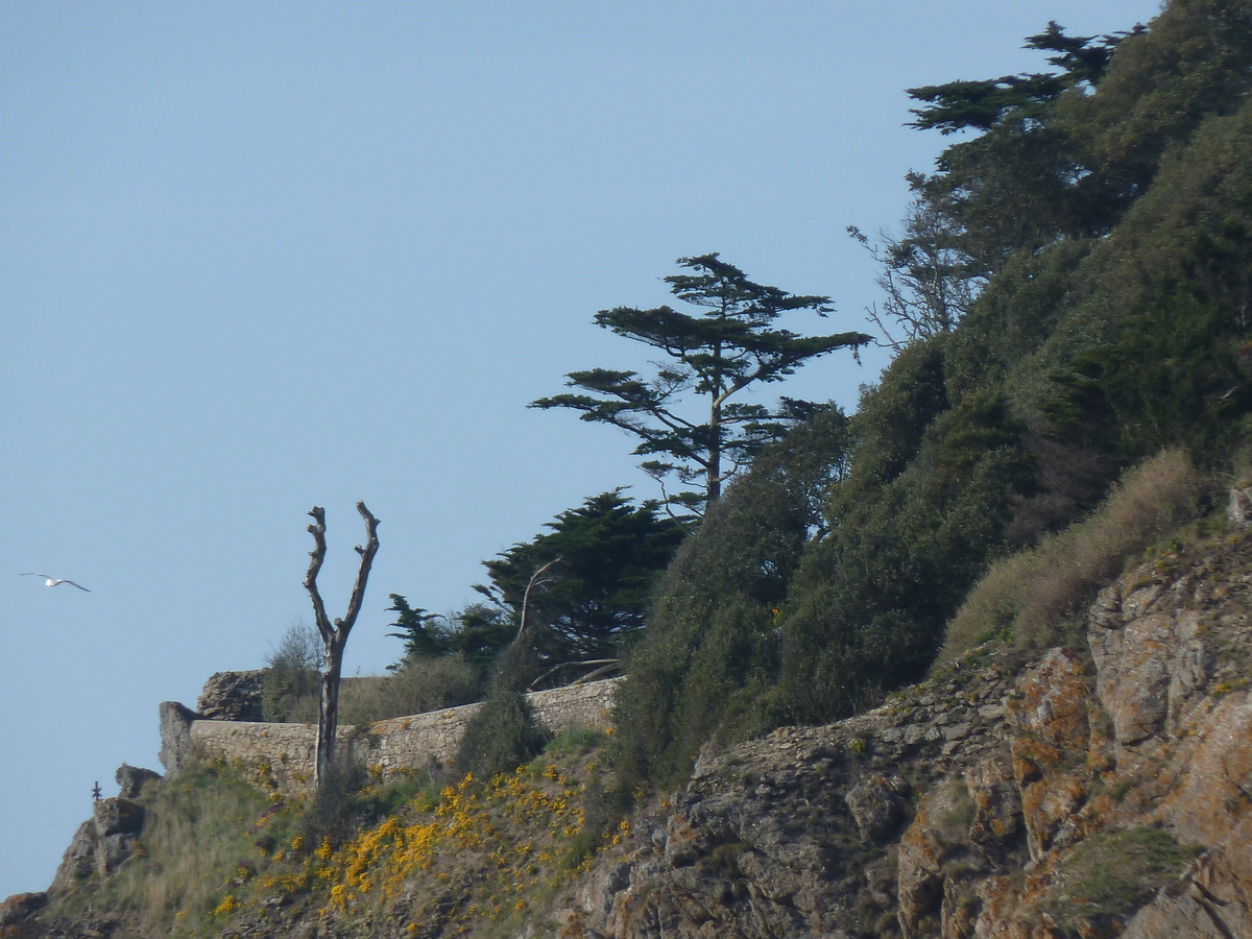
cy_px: 470
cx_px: 626
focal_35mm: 399
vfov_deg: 3.7
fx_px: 14431
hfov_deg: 5.0
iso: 80
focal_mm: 49.2
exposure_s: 1/500
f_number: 4.9
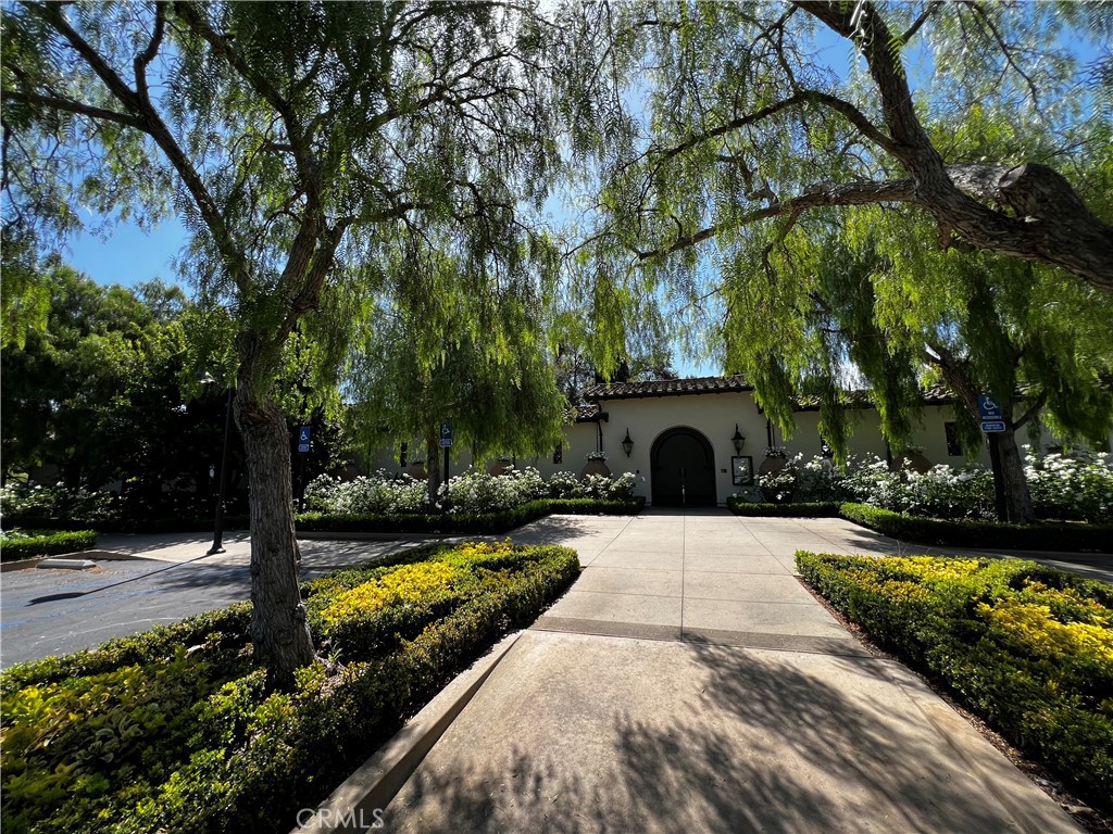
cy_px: 417
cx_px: 556
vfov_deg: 89.9
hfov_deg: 106.2
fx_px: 418
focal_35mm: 13
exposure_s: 1/911
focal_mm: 1.57
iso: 32
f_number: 1.8
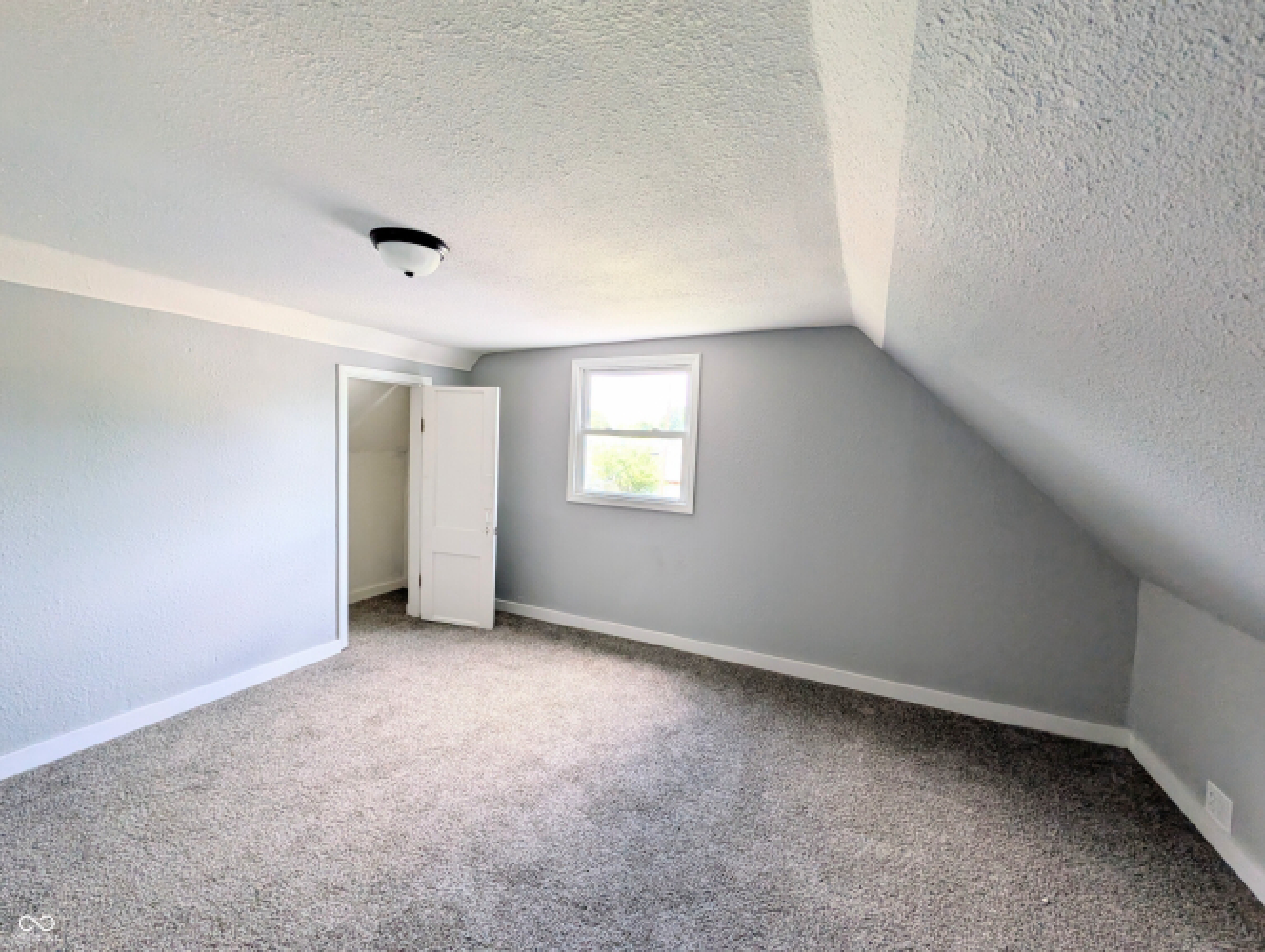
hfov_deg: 110.5
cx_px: 632
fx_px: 439
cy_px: 476
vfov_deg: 94.6
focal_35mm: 12
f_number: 1.7
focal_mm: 2.02
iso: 65
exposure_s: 1/207
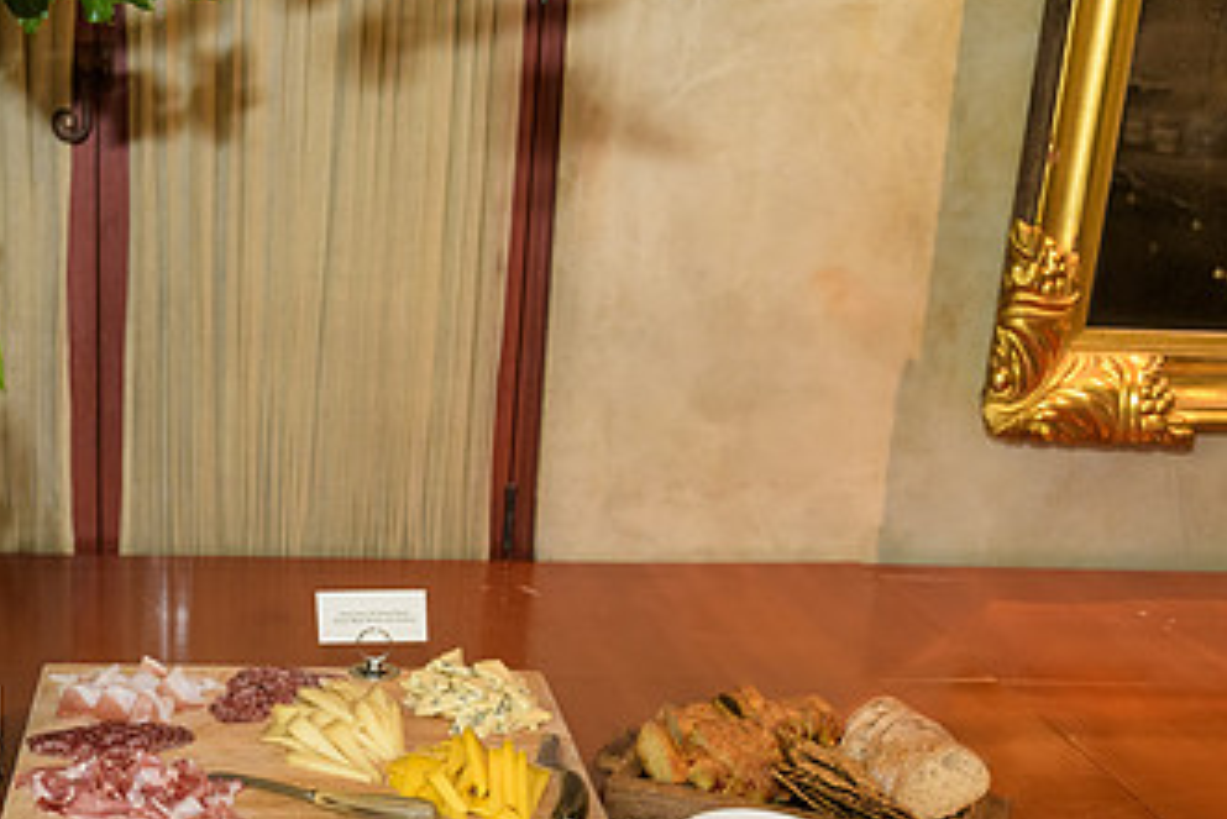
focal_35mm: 56
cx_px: 263
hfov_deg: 34.6
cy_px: 632
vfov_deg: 23.9
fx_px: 1909
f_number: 3.2
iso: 1600
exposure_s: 1/100
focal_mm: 32
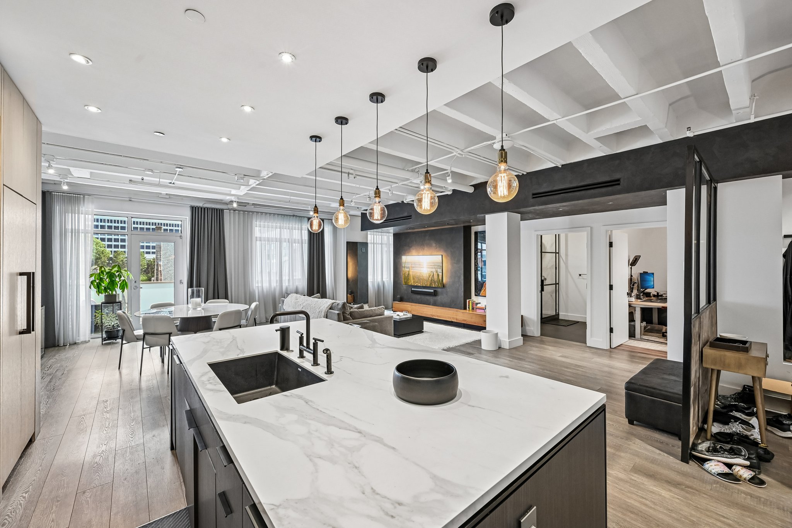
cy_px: 264
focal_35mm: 14
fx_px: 308
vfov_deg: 81.2
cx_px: 396
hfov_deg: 104.3
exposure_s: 1/15
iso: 320
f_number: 8
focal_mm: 14
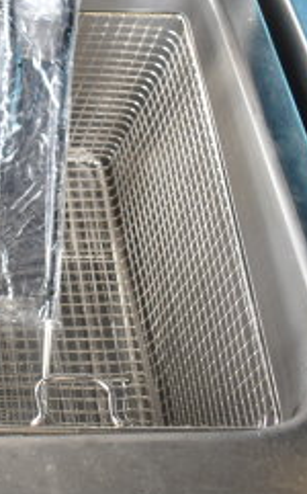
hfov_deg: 12.5
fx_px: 1249
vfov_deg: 22.2
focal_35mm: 93
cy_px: 151
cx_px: -291
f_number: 3.8
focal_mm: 24
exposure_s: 1/40
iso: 400
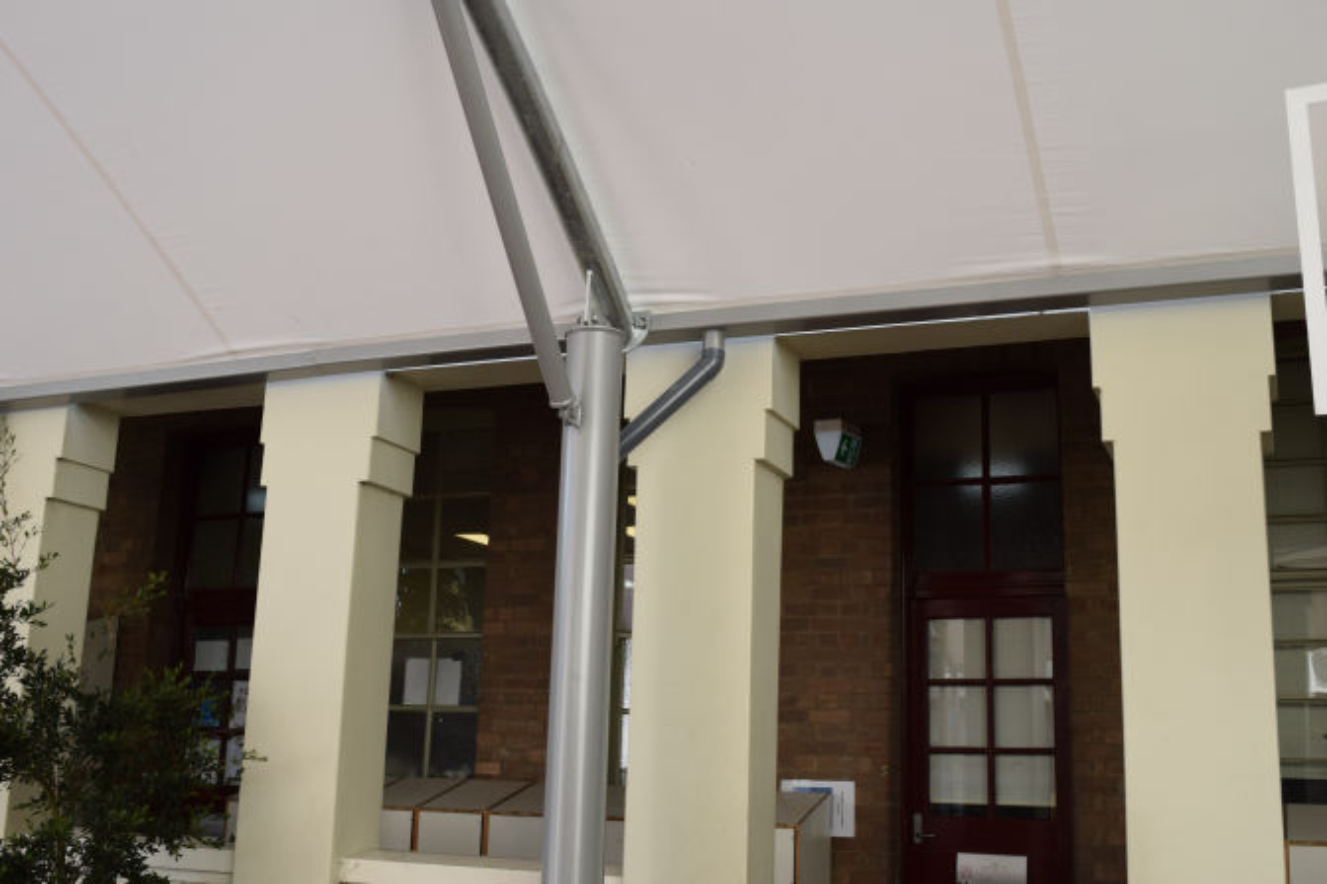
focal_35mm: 40
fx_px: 1493
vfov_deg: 33.0
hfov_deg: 47.9
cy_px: 442
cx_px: 664
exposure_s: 1/250
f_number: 8
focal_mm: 27
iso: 400
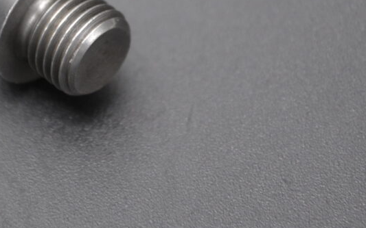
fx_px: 1886
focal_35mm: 189
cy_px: -15
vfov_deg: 6.9
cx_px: 30
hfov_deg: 11.0
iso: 720
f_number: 5.6
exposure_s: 1/60
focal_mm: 55
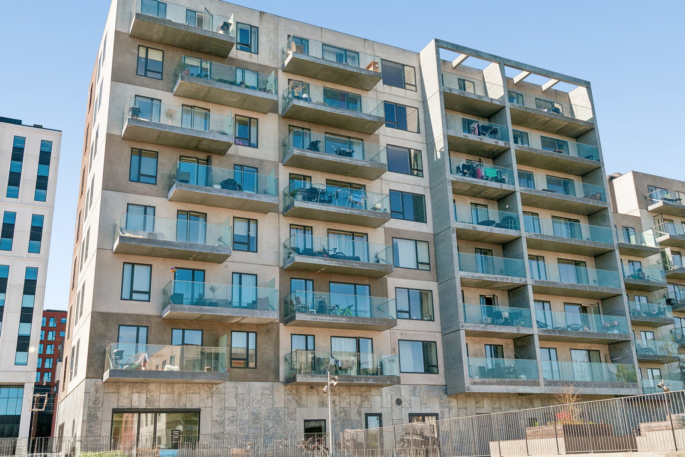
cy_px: 228
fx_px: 685
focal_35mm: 36
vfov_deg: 36.9
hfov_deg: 53.1
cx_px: 342
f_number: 10
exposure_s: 1/400
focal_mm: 24
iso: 200
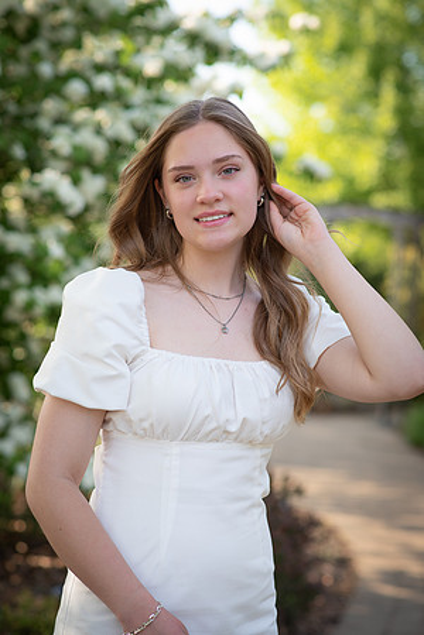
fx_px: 1502
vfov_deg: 23.9
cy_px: 318
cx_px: 212
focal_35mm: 85
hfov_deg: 16.1
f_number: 3.2
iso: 100
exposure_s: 1/250
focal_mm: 85
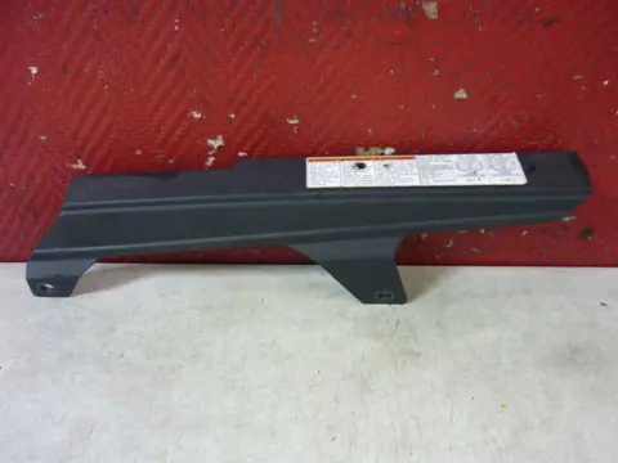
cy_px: 232
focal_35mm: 33
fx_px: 589
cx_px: 309
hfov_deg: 55.4
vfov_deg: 42.9
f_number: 2.8
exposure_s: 1/8
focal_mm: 5.5
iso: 400
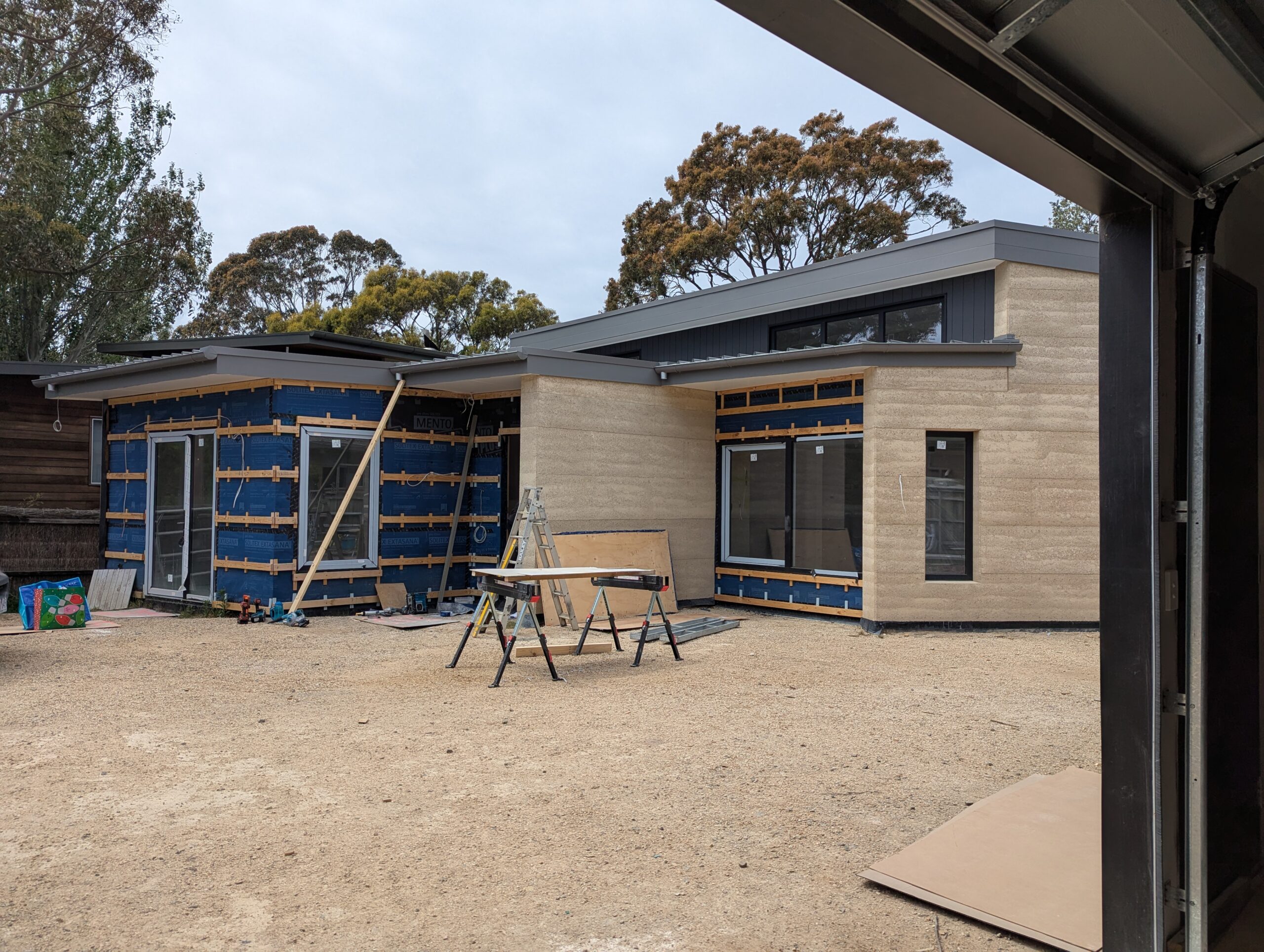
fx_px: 878
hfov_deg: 71.5
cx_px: 632
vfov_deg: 56.9
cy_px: 476
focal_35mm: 24
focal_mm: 6.81
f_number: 1.85
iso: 48
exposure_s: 1/3145
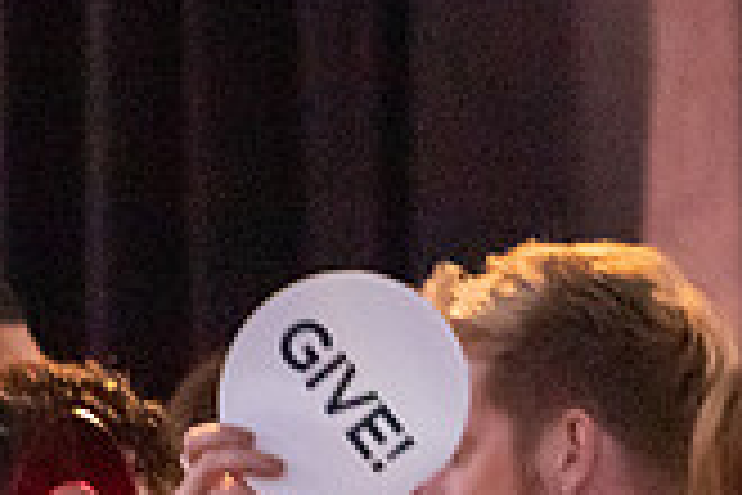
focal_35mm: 1174
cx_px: 594
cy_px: 461
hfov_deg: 1.8
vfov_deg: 1.2
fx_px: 24196
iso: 6400
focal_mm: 220
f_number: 5.6
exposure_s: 1/60
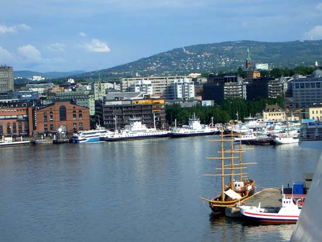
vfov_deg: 16.8
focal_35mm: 88
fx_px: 819
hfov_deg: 22.2
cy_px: 121
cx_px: 161
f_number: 7
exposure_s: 1/200
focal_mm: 14.6
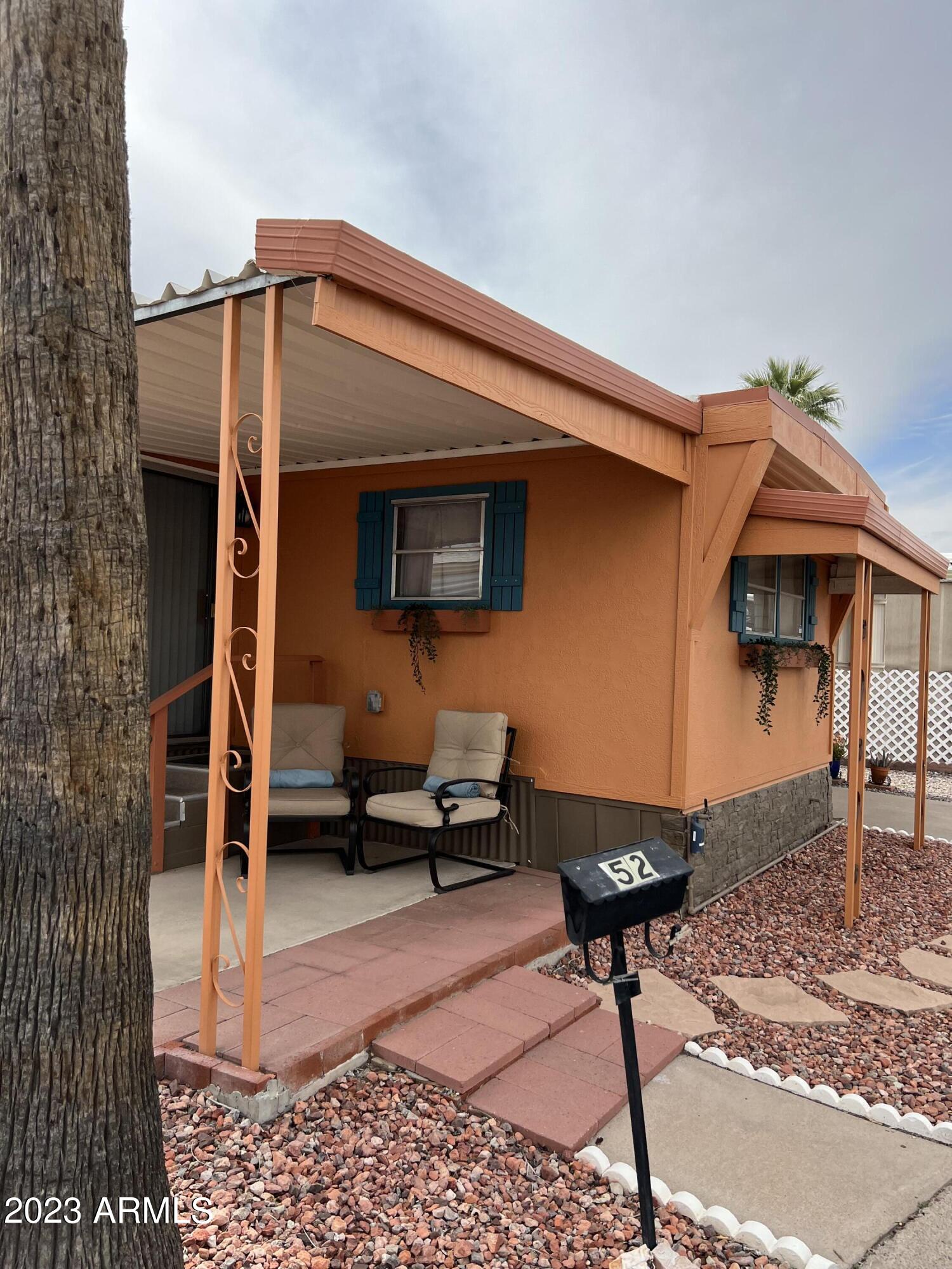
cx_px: 476
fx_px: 953
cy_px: 634
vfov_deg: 67.3
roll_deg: -0.8
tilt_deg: +4.2
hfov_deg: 53.1
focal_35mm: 26
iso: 50
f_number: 1.5
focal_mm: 5.7
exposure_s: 1/3257
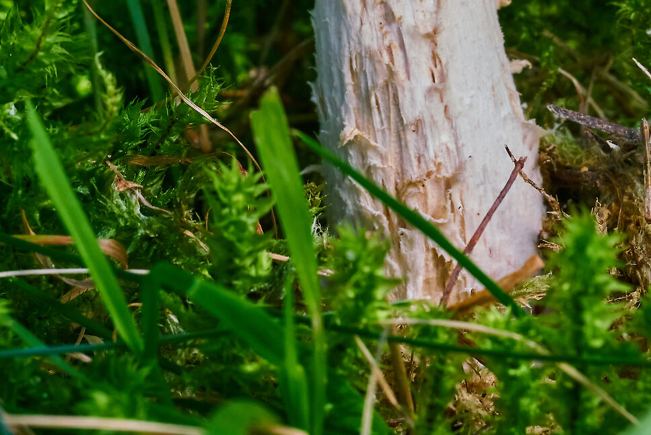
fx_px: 3129
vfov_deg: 7.9
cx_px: 398
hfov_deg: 11.9
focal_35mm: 173
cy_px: -72
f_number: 16
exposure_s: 1/60
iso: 640
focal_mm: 70
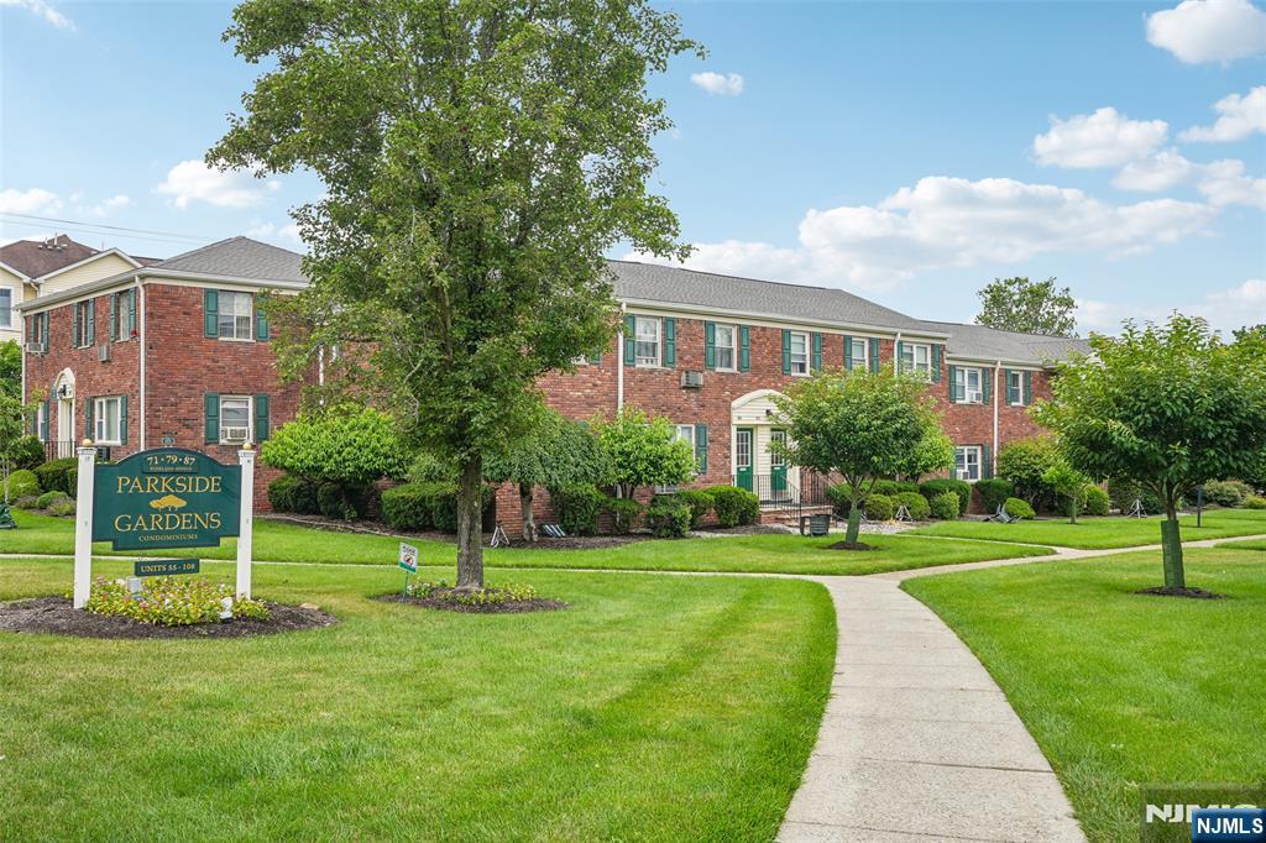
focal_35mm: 32
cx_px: 633
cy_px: 422
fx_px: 1107
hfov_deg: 59.5
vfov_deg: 41.7
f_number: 9
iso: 100
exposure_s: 1/125
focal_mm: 31.5
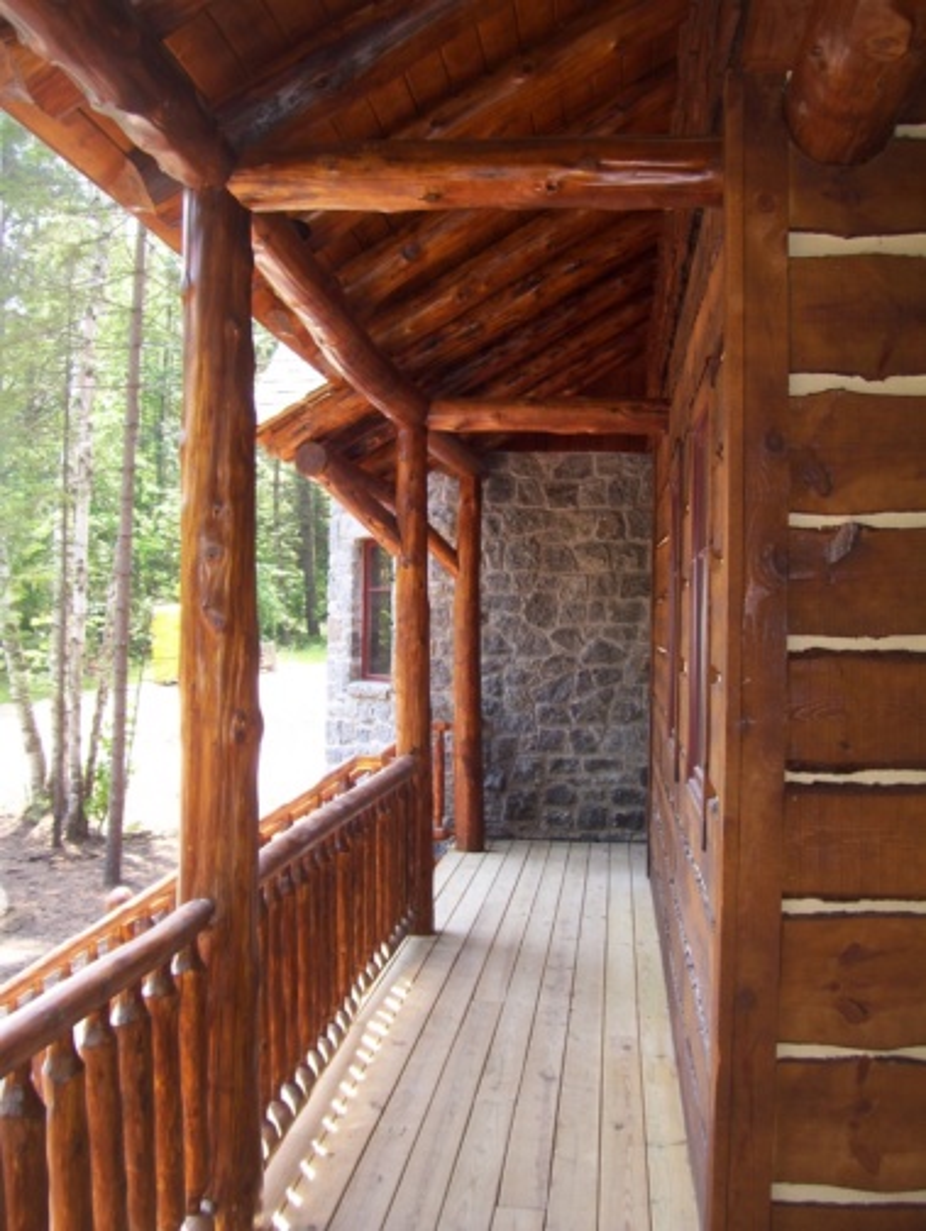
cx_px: 463
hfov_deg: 39.7
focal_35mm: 36
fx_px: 1282
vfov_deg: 51.3
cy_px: 616
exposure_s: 1/60
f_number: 2.7
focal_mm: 6
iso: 80
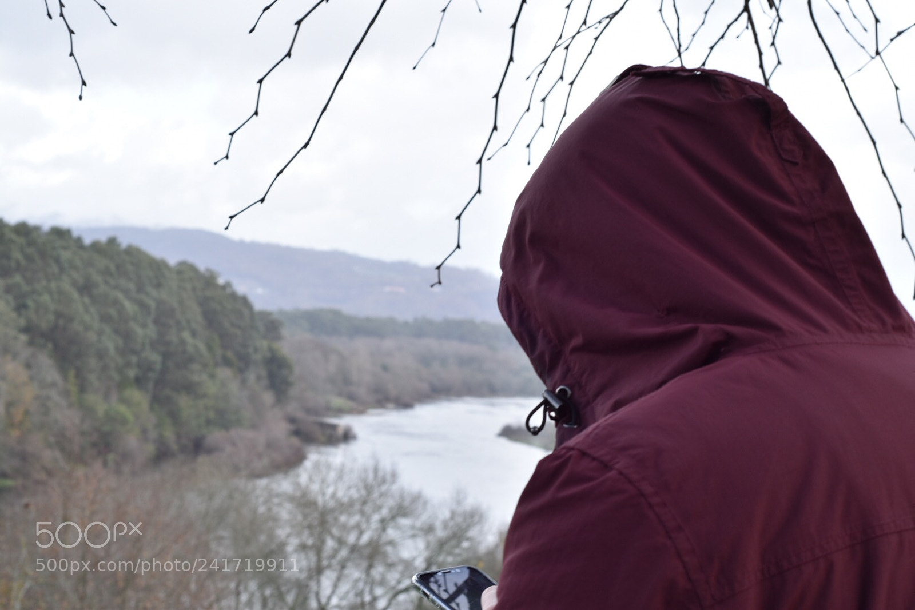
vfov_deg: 18.2
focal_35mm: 75
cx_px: 458
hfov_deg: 27.0
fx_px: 1906
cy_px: 305
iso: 125
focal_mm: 50
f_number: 8
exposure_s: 1/50
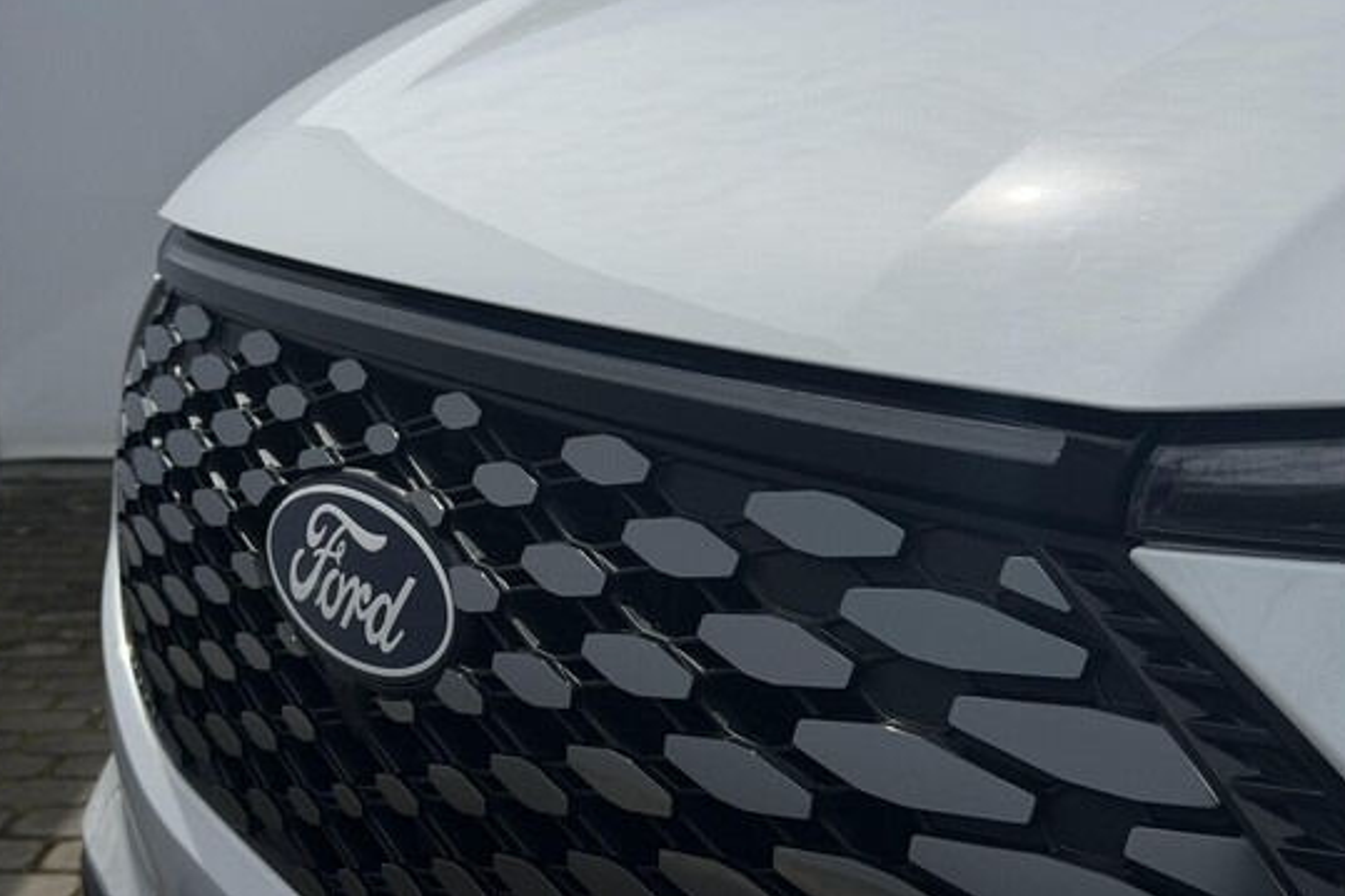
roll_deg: +0.6
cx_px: 669
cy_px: 386
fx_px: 1905
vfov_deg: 26.4
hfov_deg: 38.9
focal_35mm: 51
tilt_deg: -6.9
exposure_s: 1/13333
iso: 64
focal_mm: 6.76
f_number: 1.78
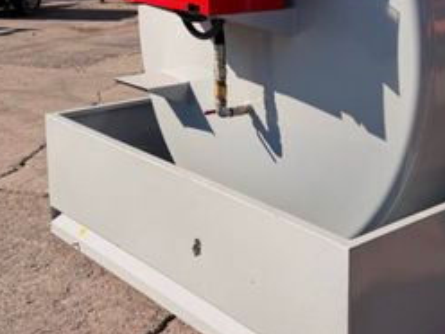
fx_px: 746
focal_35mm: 58
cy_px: 40
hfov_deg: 31.4
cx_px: 413
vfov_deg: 24.6
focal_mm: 6.76
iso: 80
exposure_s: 1/6173
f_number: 1.78
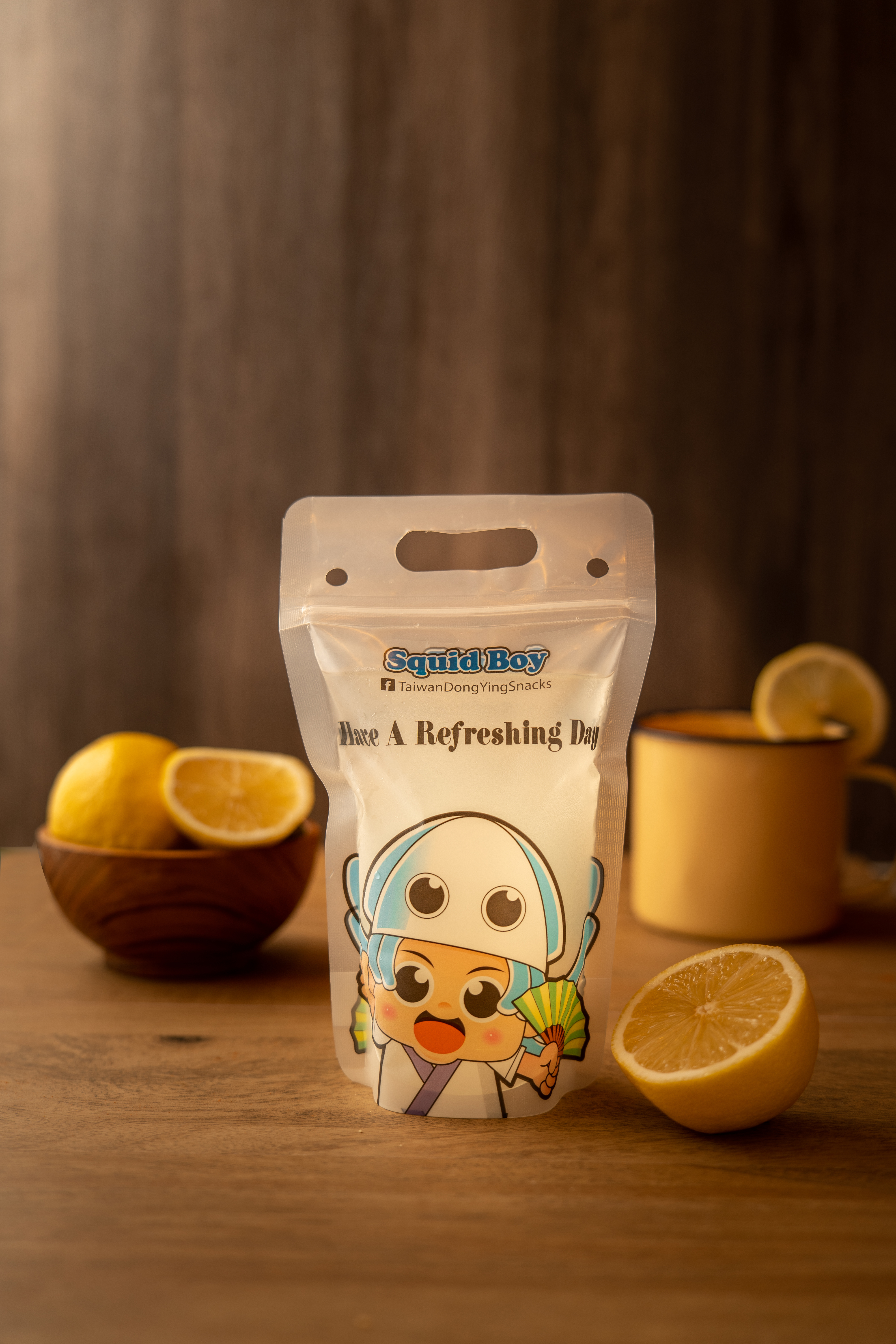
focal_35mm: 45
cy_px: 672
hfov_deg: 29.9
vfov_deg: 43.6
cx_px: 448
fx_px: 1680
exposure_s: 1/160
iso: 100
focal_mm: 45
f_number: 2.8
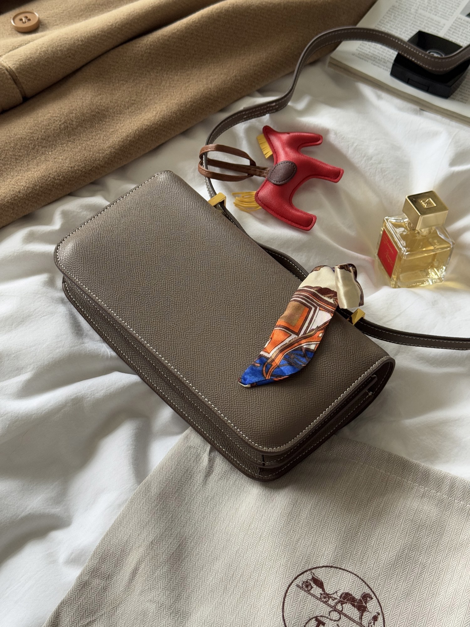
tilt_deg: -55.6
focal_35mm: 48
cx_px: 235
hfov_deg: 30.3
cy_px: 314
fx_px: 869
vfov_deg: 39.7
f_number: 1.78
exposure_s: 1/60
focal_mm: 6.76
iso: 160
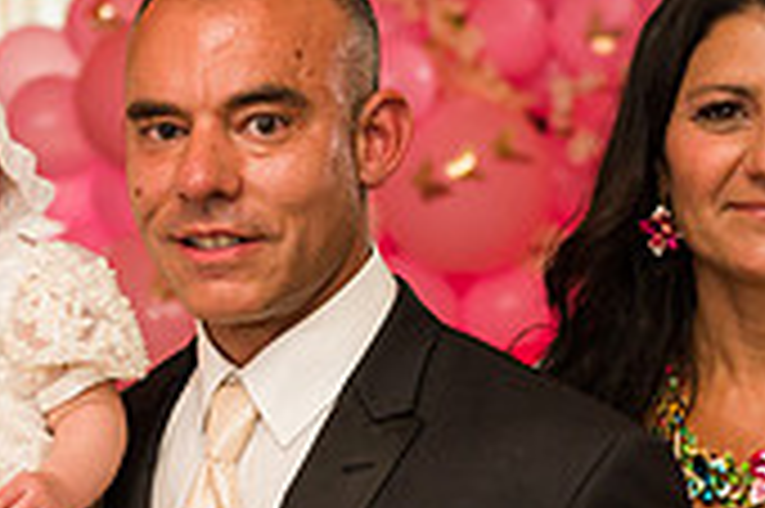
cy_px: 432
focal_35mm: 109
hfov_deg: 18.6
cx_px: 135
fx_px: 2314
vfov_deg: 12.5
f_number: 3.2
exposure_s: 1/125
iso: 1000
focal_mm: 32
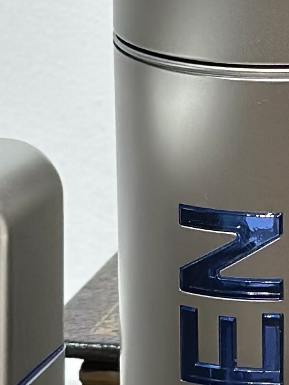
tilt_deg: -13.9
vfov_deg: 6.5
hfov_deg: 4.8
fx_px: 3406
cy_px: 242
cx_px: 398
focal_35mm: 306
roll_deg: -1.2
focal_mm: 6.86
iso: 80
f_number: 1.78
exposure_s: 1/482
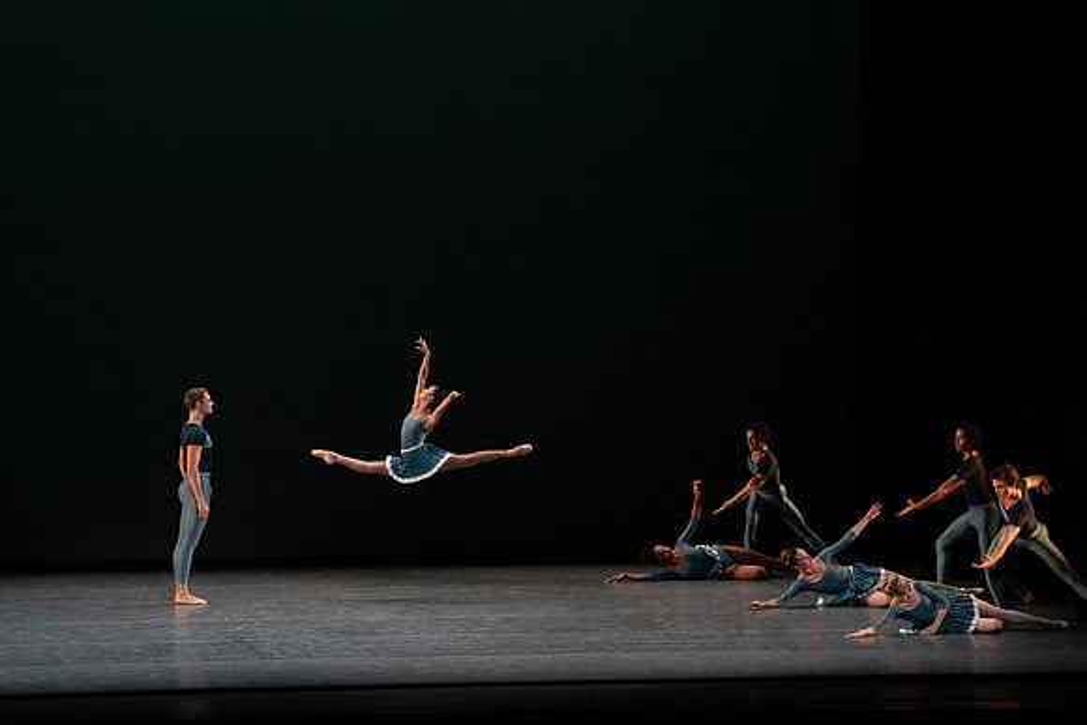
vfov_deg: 8.8
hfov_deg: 13.2
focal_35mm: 156
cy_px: 362
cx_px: 544
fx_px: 4711
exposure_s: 1/400
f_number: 8
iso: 5000
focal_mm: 156
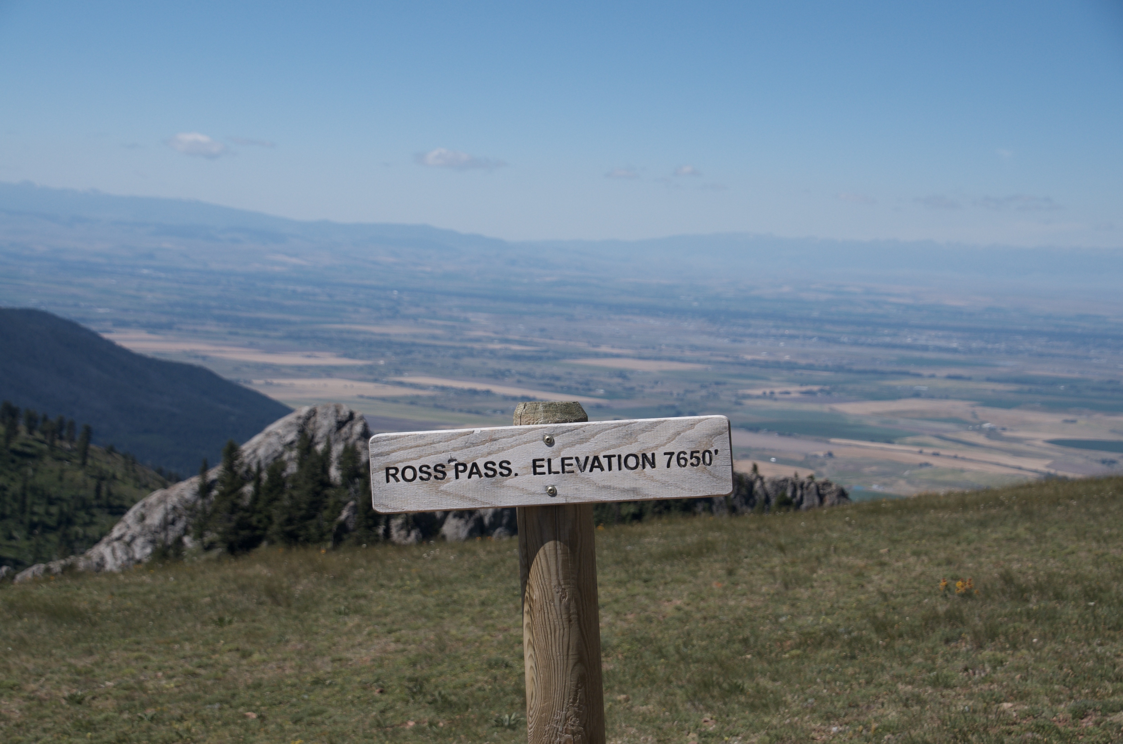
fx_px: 1774
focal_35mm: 57
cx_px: 562
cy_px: 372
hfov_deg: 35.1
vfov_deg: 23.7
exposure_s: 1/640
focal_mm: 38
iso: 200
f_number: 6.3
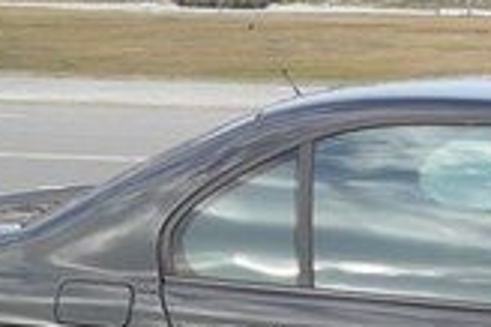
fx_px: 1540
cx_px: 799
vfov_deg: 11.7
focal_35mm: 113
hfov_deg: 16.1
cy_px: 464
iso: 40
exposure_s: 1/321
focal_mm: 3.6
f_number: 1.9
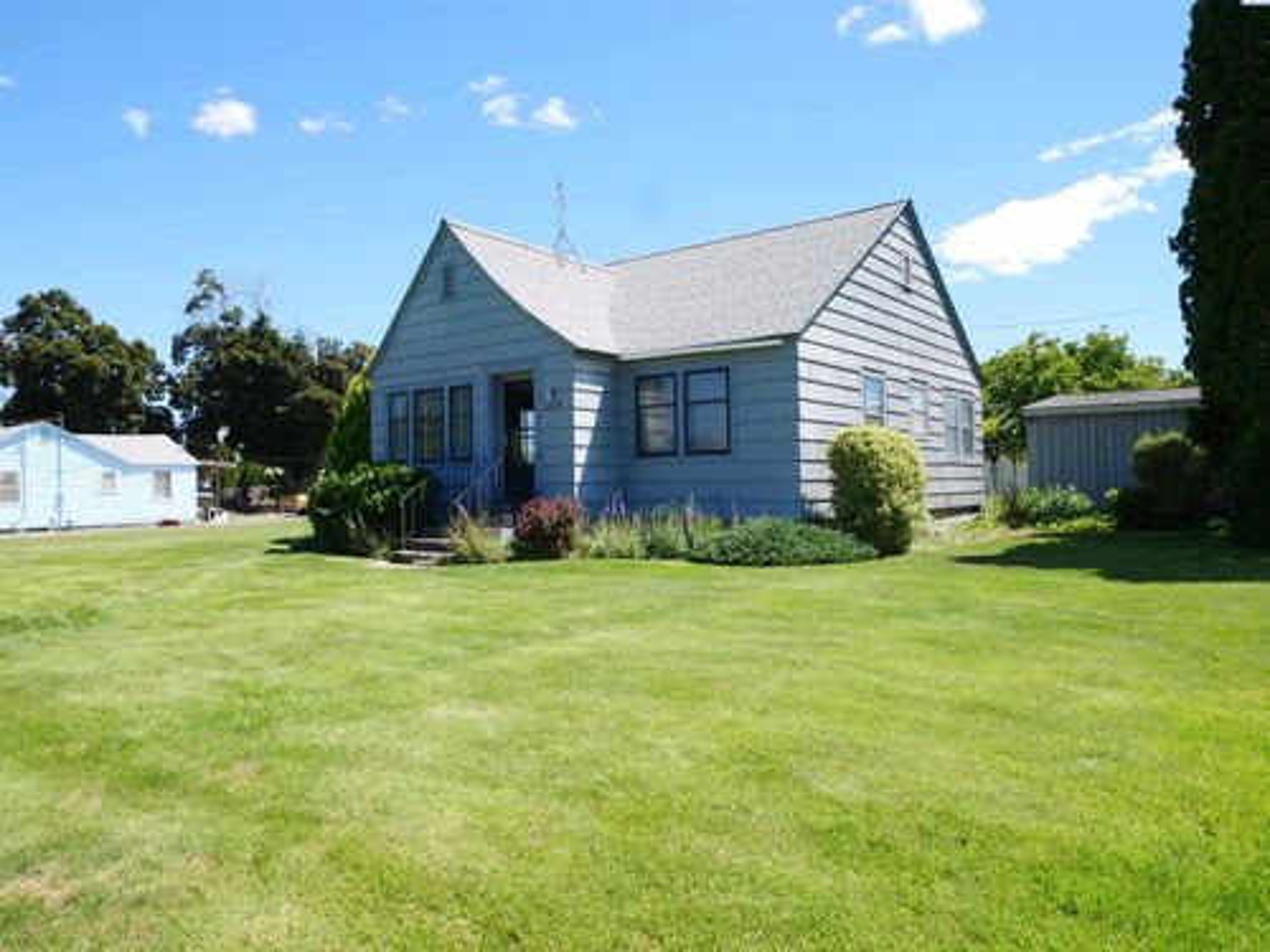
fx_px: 881
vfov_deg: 56.8
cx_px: 635
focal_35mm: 24
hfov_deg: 71.6
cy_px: 476
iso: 250
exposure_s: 1/125
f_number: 11
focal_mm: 12
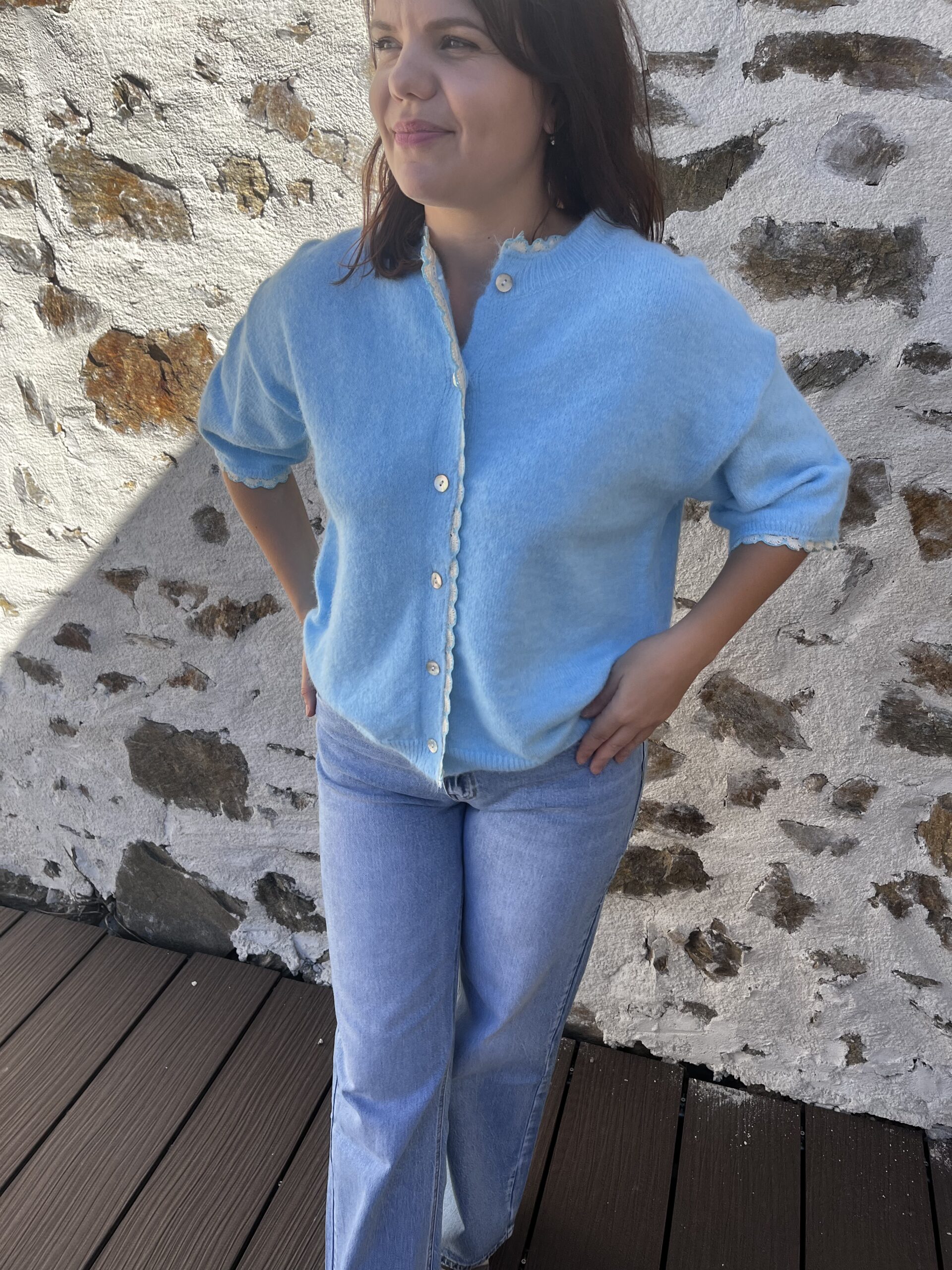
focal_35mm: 26
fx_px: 953
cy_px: 635
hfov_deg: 53.1
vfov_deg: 67.3
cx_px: 476
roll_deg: -2.1
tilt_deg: -24.1
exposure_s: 1/1106
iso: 50
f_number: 1.6
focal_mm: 5.1
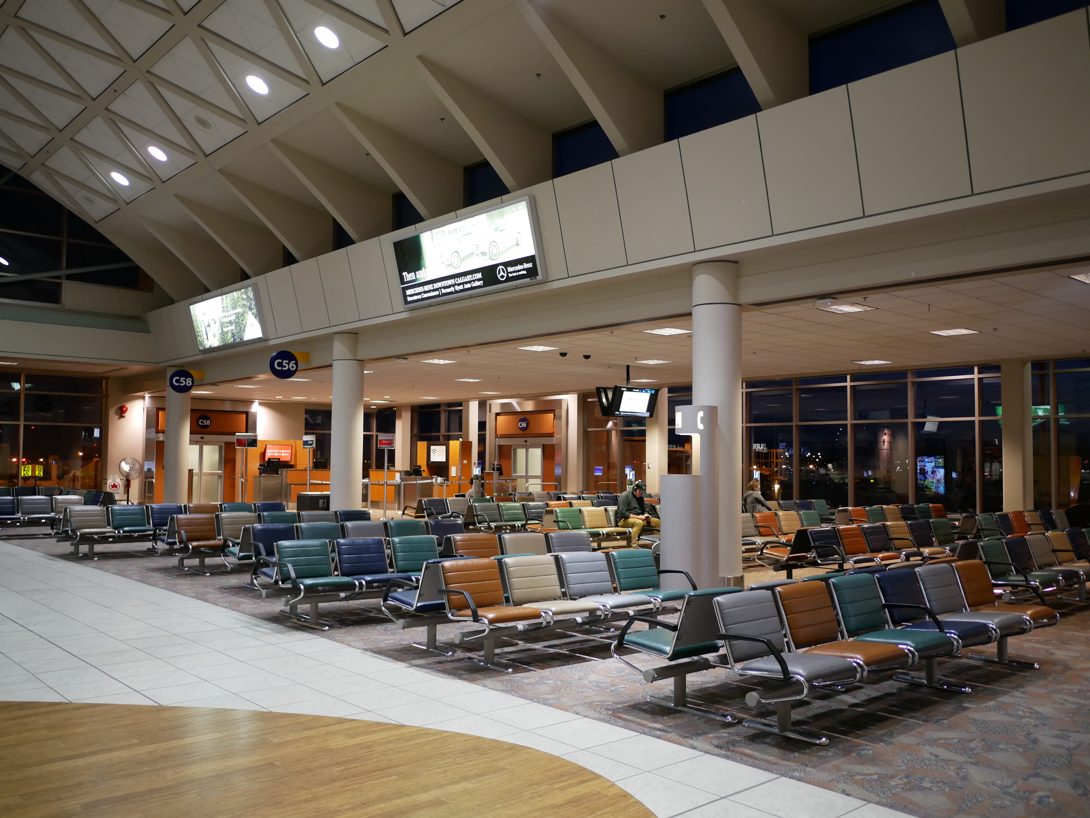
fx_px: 945
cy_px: 409
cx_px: 545
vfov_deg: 46.8
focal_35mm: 30
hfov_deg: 59.9
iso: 640
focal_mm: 15
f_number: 1.7
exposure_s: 1/60
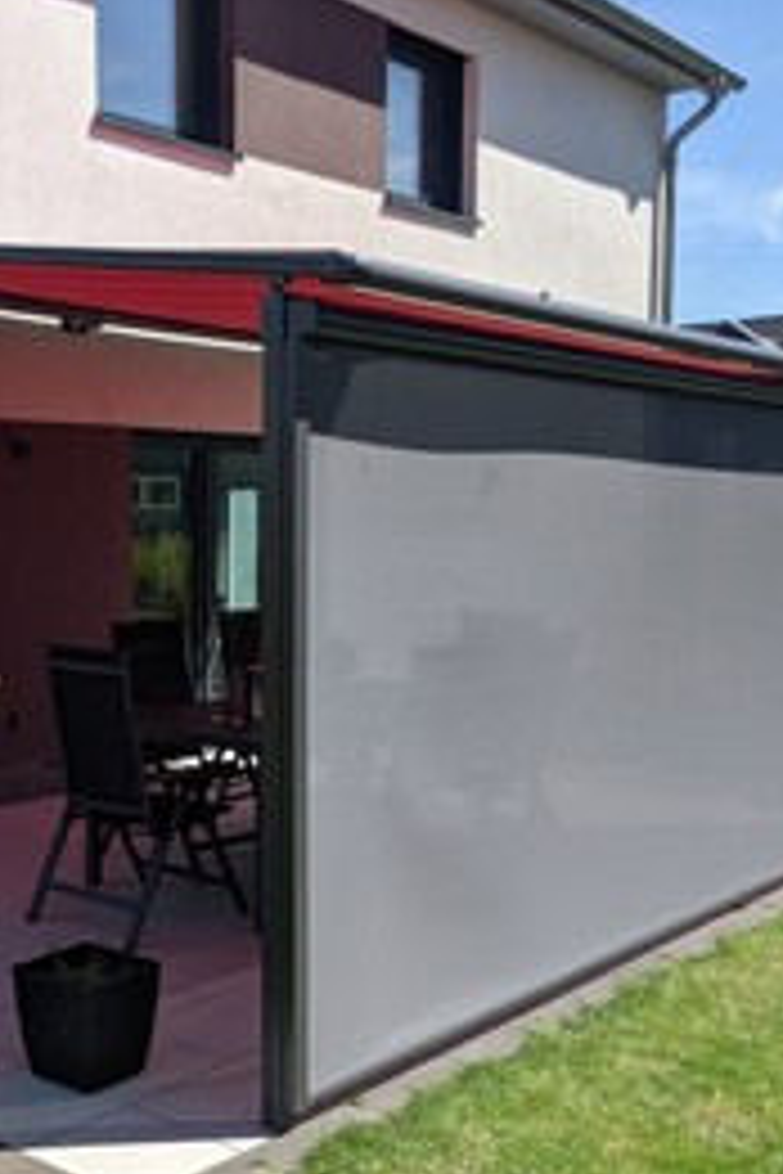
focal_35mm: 43
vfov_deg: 45.4
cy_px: 630
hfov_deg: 30.3
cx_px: 140
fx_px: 1403
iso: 67
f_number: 1.8
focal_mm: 4.44
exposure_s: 1/3906
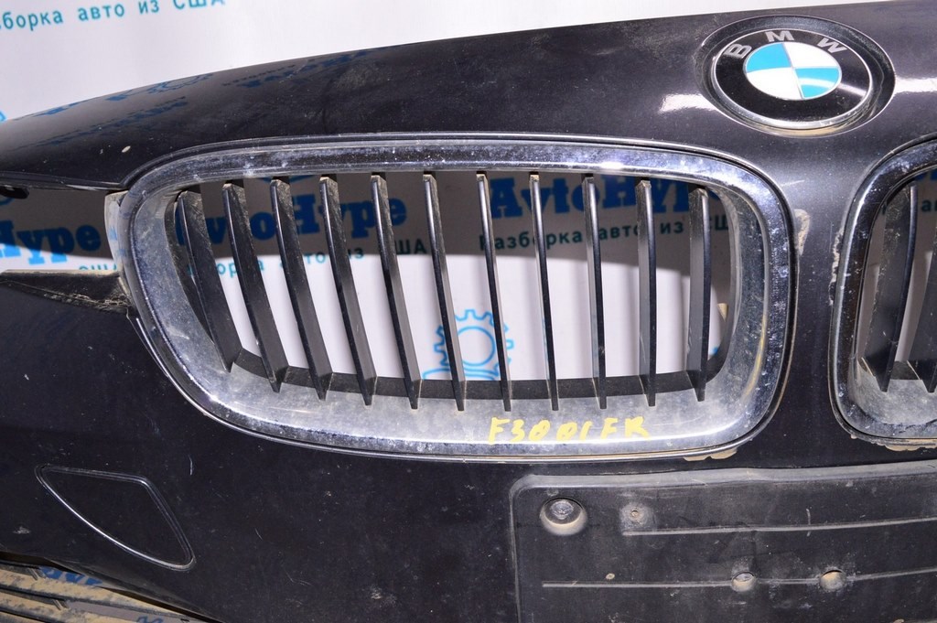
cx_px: 468
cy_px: 312
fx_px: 936
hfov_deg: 53.2
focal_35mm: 36
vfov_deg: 36.8
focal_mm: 24
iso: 1600
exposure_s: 1/200
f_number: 8
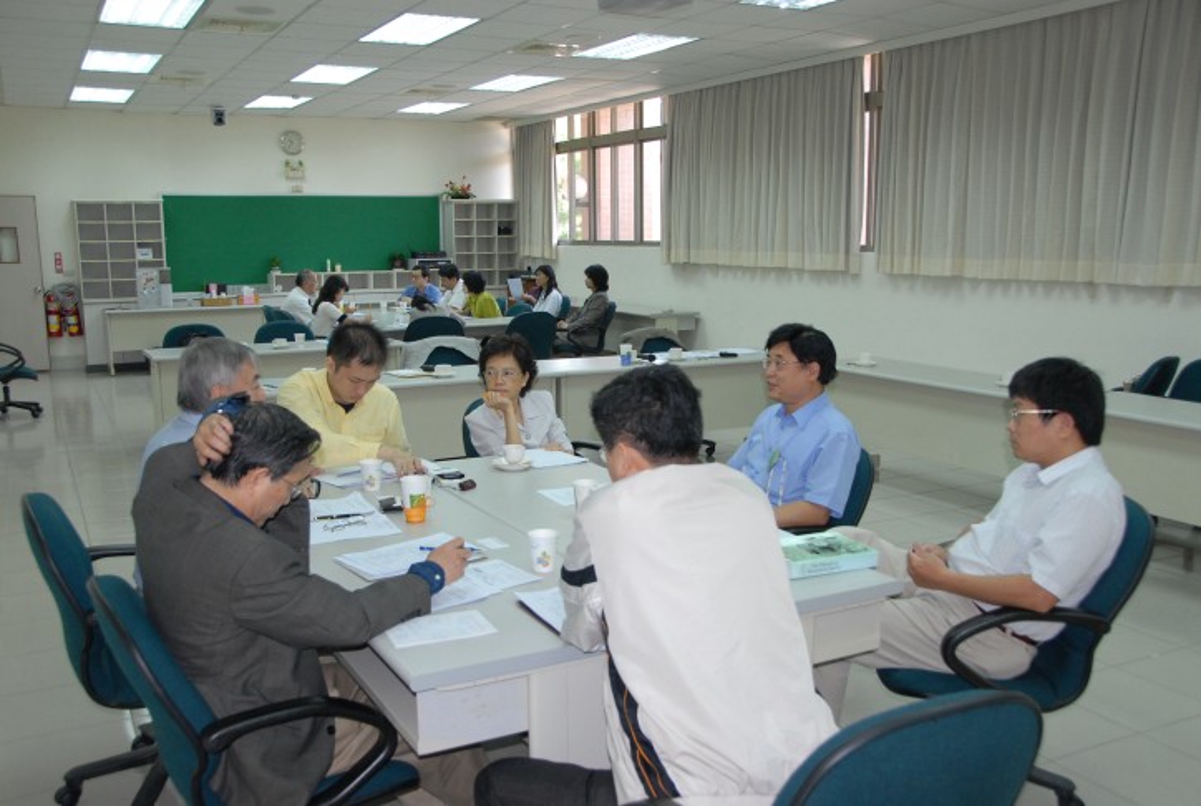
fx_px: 1103
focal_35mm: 33
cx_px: 600
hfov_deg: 57.1
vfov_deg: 40.1
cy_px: 403
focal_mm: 22
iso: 400
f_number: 4
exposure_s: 1/100
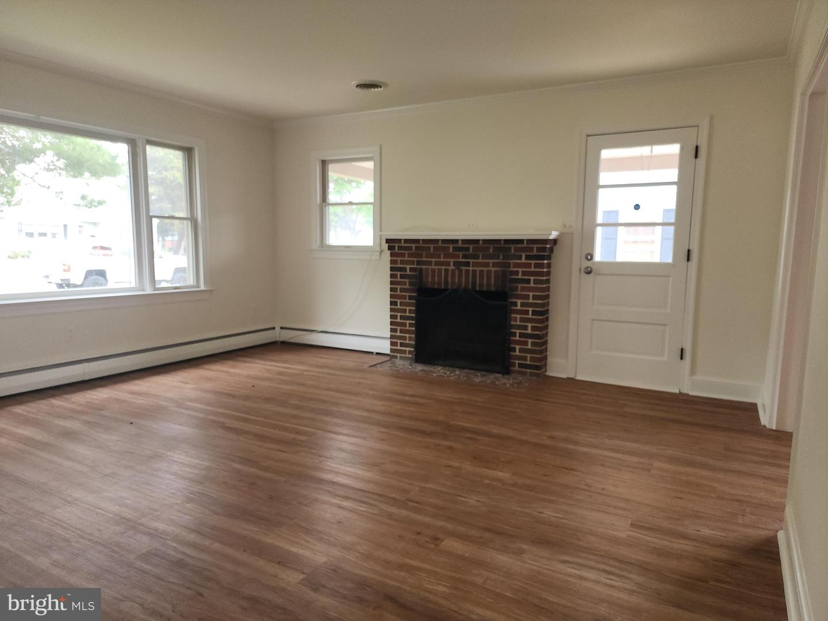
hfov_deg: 73.9
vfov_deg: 58.9
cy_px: 310
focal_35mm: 23
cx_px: 414
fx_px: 550
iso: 80
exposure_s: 1/60
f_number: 1.8
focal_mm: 6.4
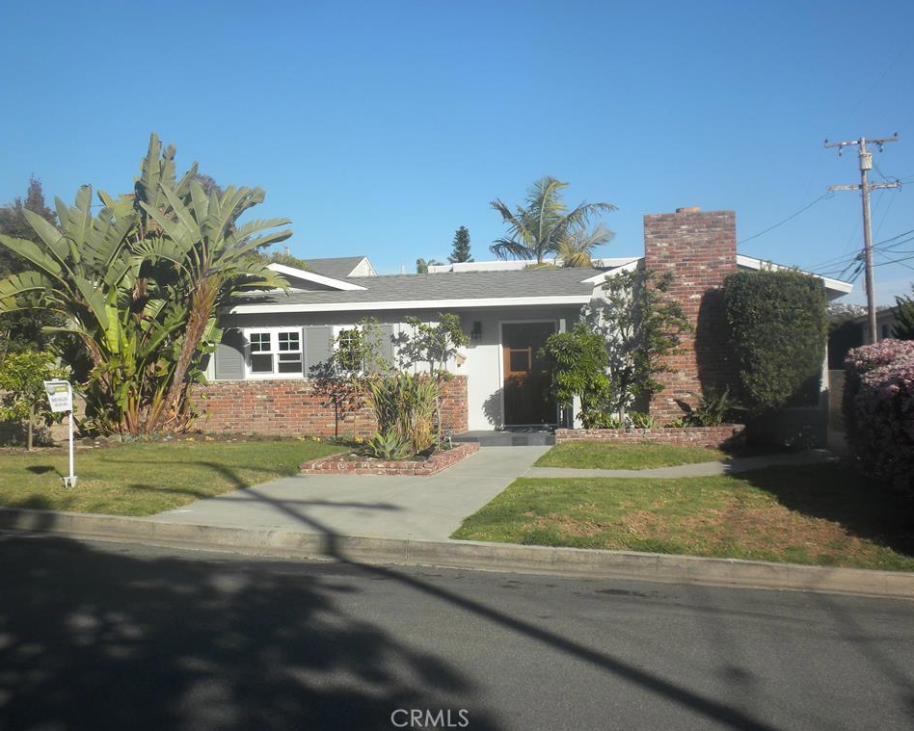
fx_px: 1055
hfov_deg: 46.8
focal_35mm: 39
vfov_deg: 38.2
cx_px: 487
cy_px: 362
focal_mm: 6.6
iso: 64
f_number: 10
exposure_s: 1/113
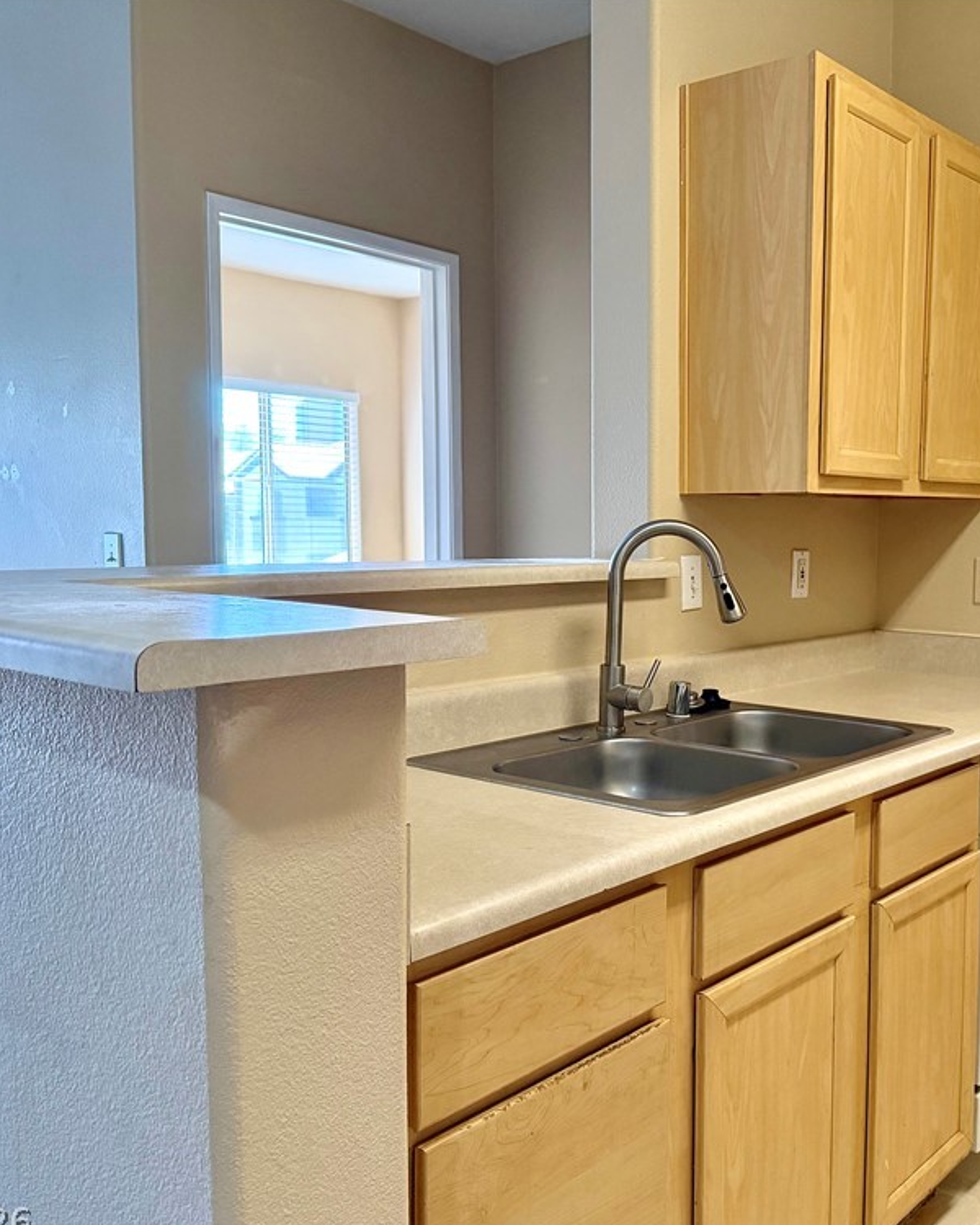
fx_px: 1160
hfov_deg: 44.8
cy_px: 621
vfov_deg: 55.7
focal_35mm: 32
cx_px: 689
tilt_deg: -5.3
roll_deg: -0.7
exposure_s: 1/120
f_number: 1.78
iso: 400
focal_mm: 6.76
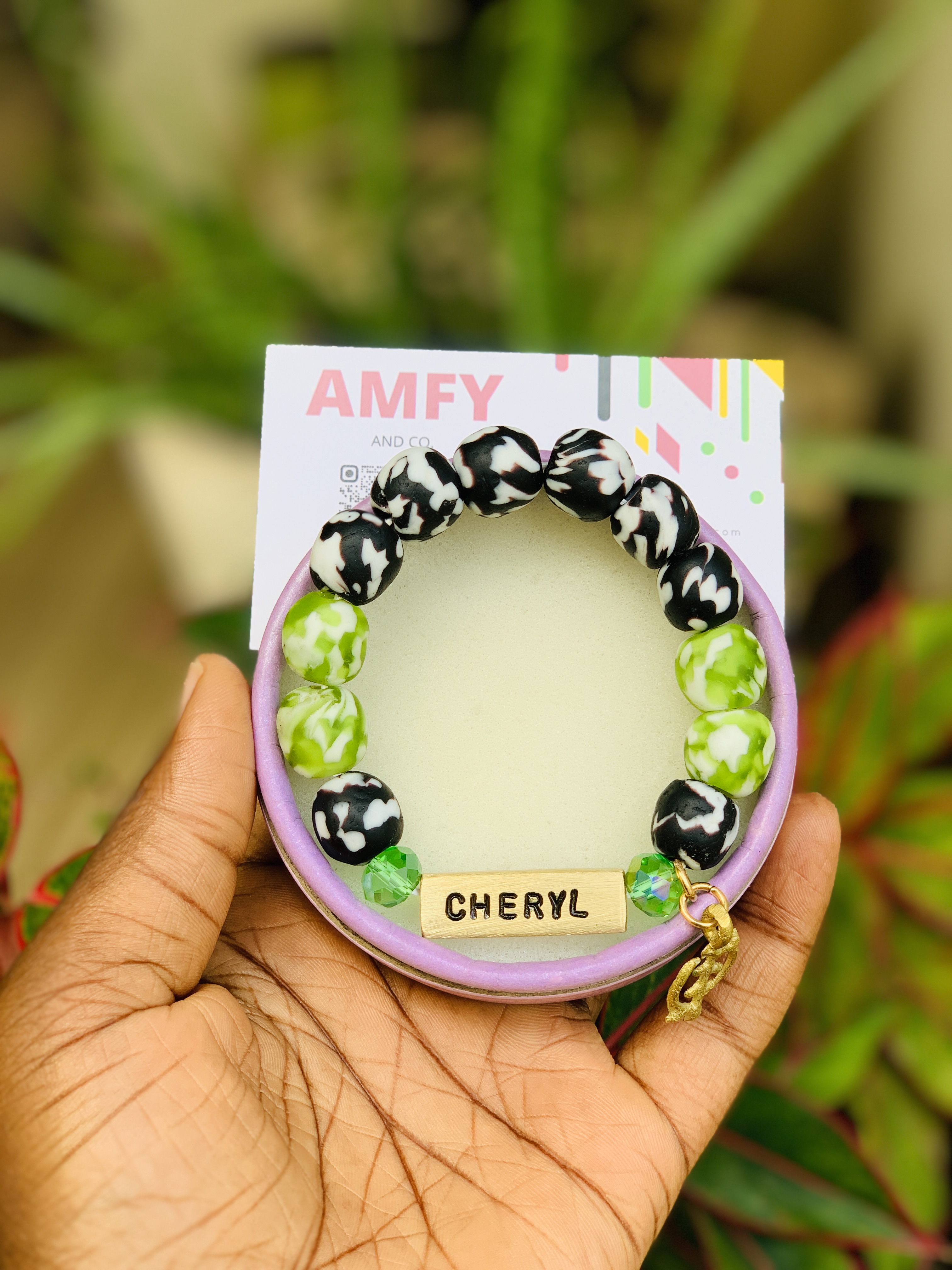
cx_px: 476
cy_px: 635
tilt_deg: -23.1
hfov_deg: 28.0
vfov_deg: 36.8
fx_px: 1907
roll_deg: -2.2
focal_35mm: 52
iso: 16
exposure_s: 1/122
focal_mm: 6
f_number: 2.4
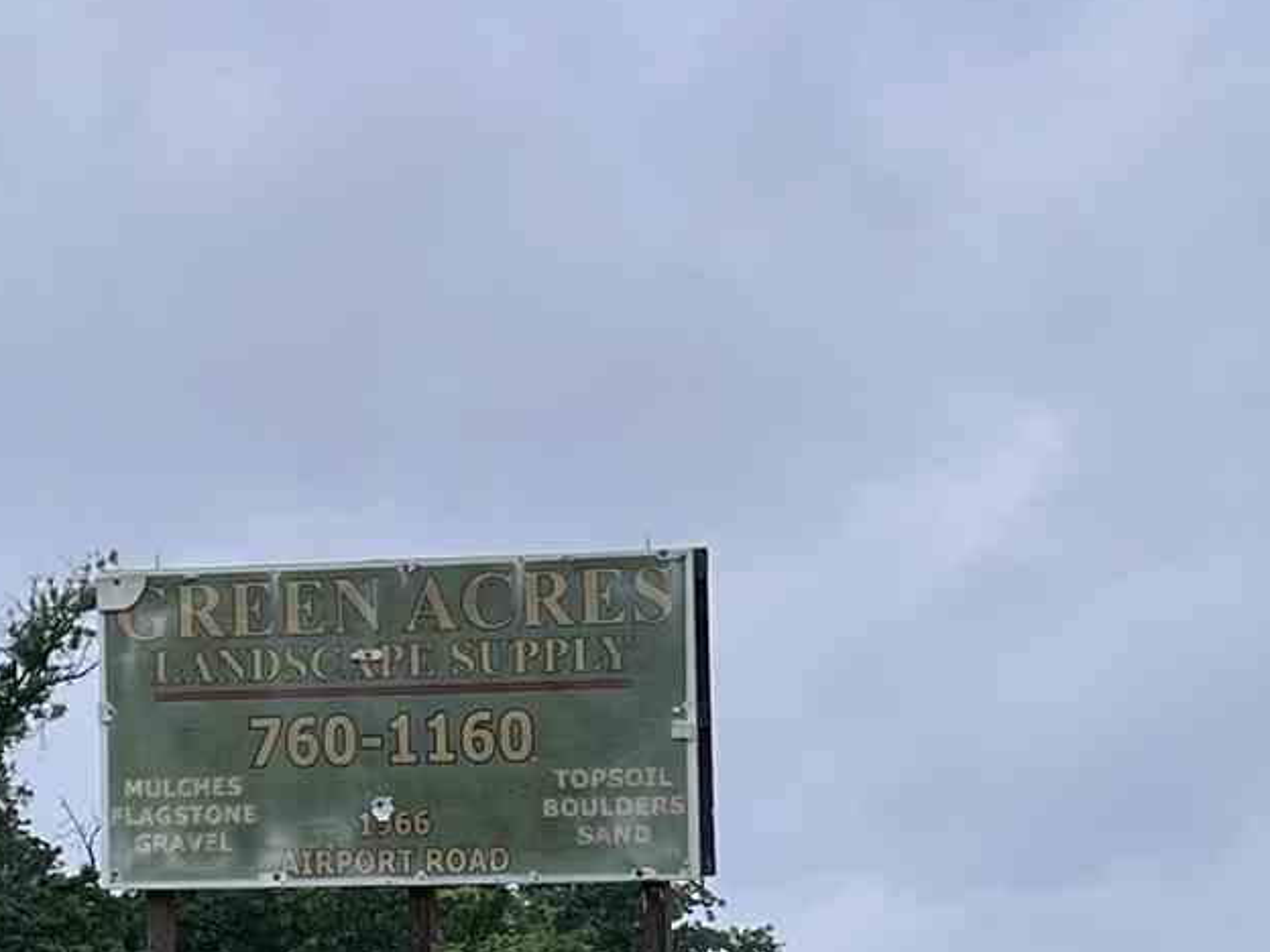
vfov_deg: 11.0
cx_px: 362
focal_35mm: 128
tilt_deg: -2.4
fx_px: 4696
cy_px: 1548
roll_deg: +0.2
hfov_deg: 15.4
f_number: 1.5
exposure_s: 1/2762
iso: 50
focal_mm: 5.7
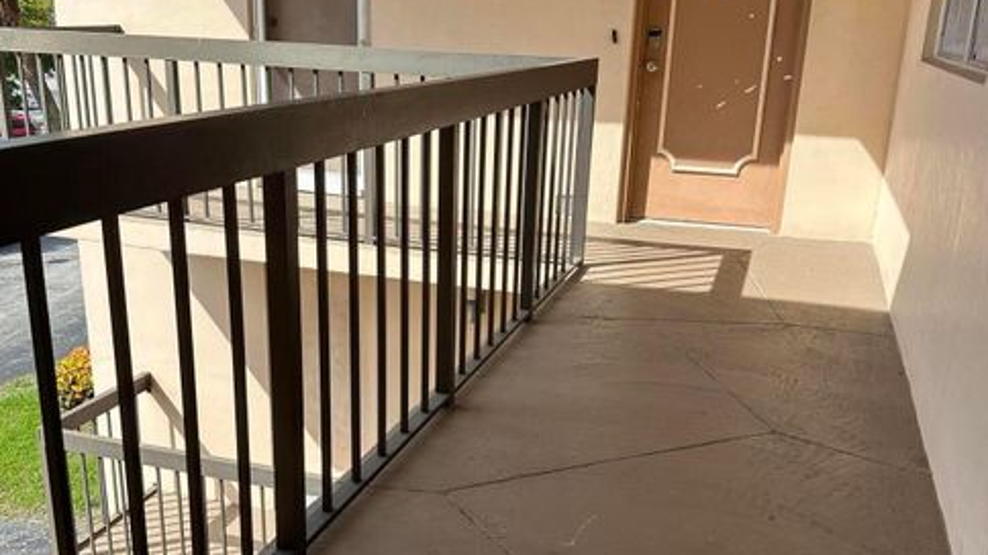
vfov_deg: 32.7
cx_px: 494
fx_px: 943
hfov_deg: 55.3
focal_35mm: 36
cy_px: 327
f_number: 1.78
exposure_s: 1/1949
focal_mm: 6.86
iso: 80
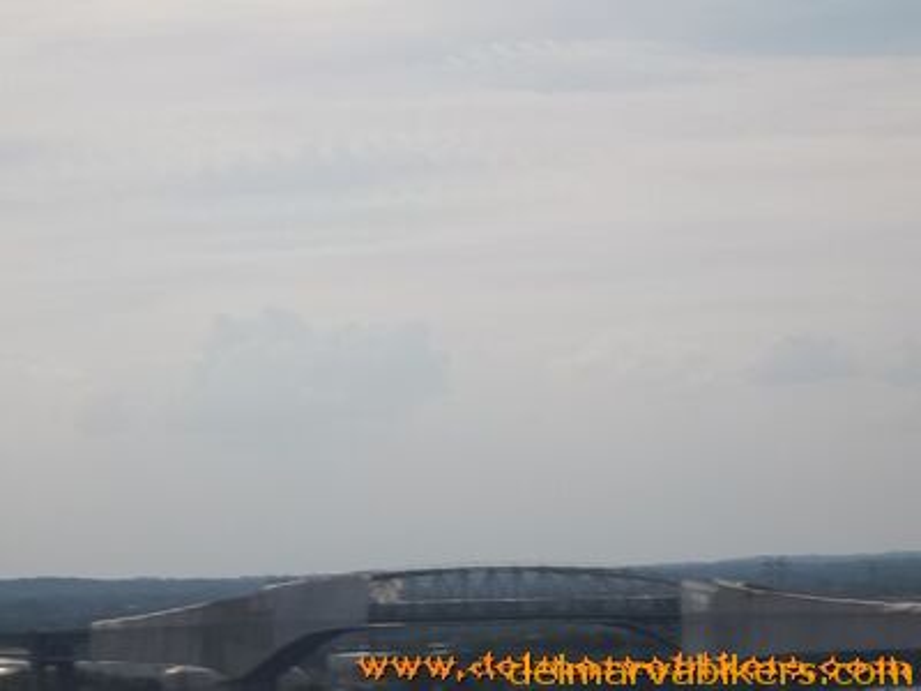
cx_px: 460
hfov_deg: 14.6
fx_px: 3592
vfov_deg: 11.0
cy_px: 346
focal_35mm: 135
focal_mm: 24.5
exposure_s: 1/200
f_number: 15
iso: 80
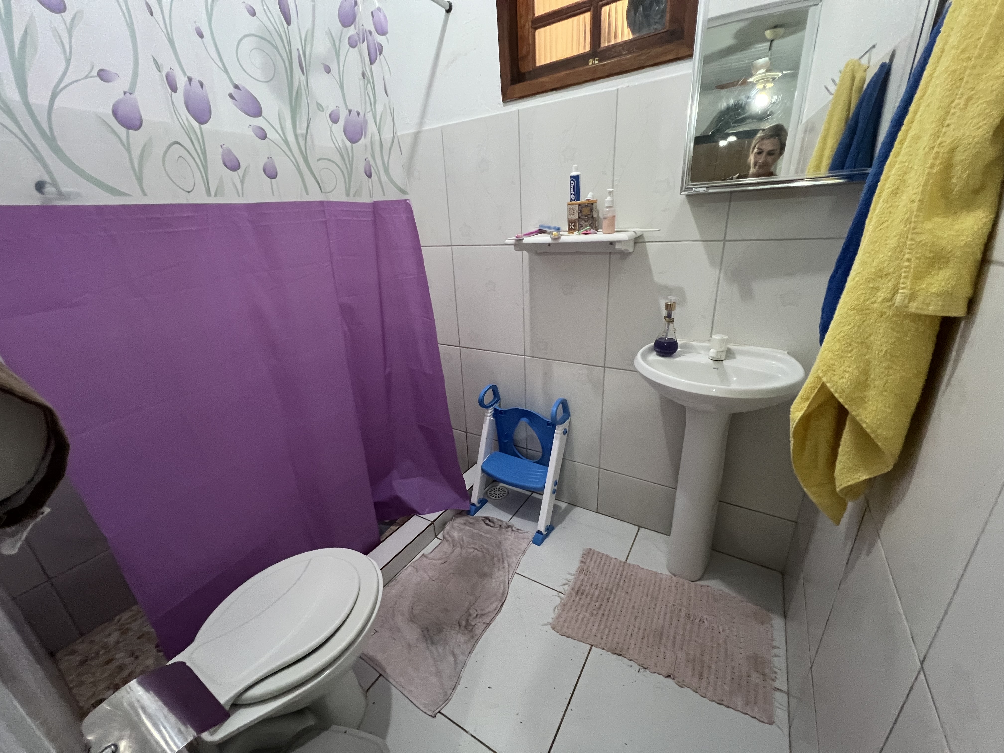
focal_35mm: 13
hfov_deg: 106.2
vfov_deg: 89.9
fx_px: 377
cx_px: 502
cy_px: 376
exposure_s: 1/60
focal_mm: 1.57
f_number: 1.8
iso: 320
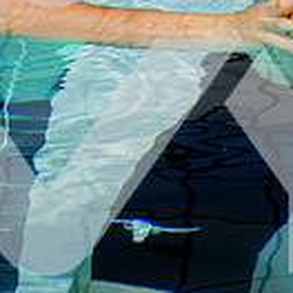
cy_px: -112
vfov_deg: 3.3
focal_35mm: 524
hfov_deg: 3.3
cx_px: 426
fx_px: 5018
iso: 50
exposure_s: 1/250
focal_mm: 140
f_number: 9
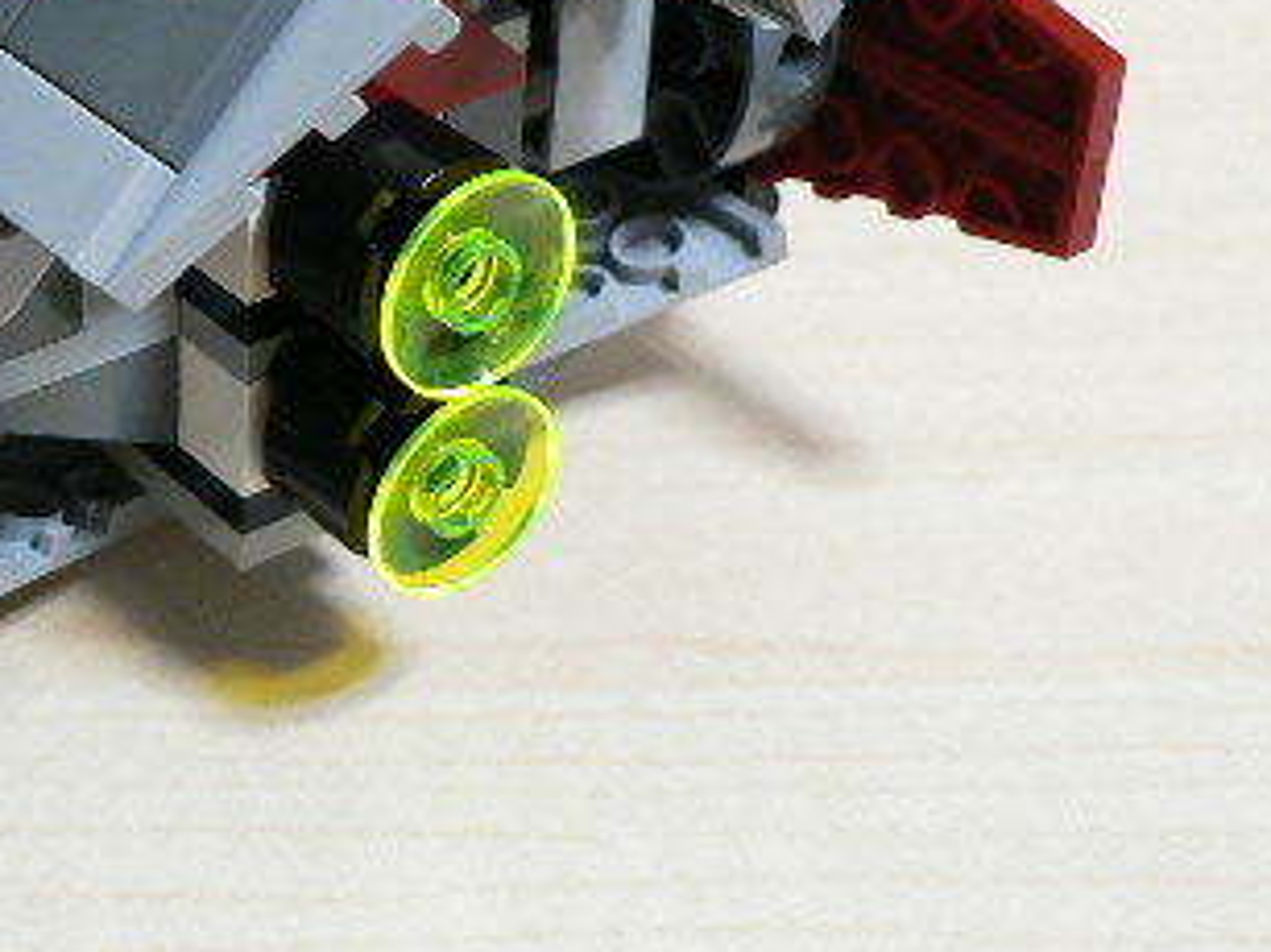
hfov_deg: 25.1
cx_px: 99
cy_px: 4
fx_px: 2753
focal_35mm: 75
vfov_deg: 19.1
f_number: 2.8
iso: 200
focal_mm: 6
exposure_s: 1/13
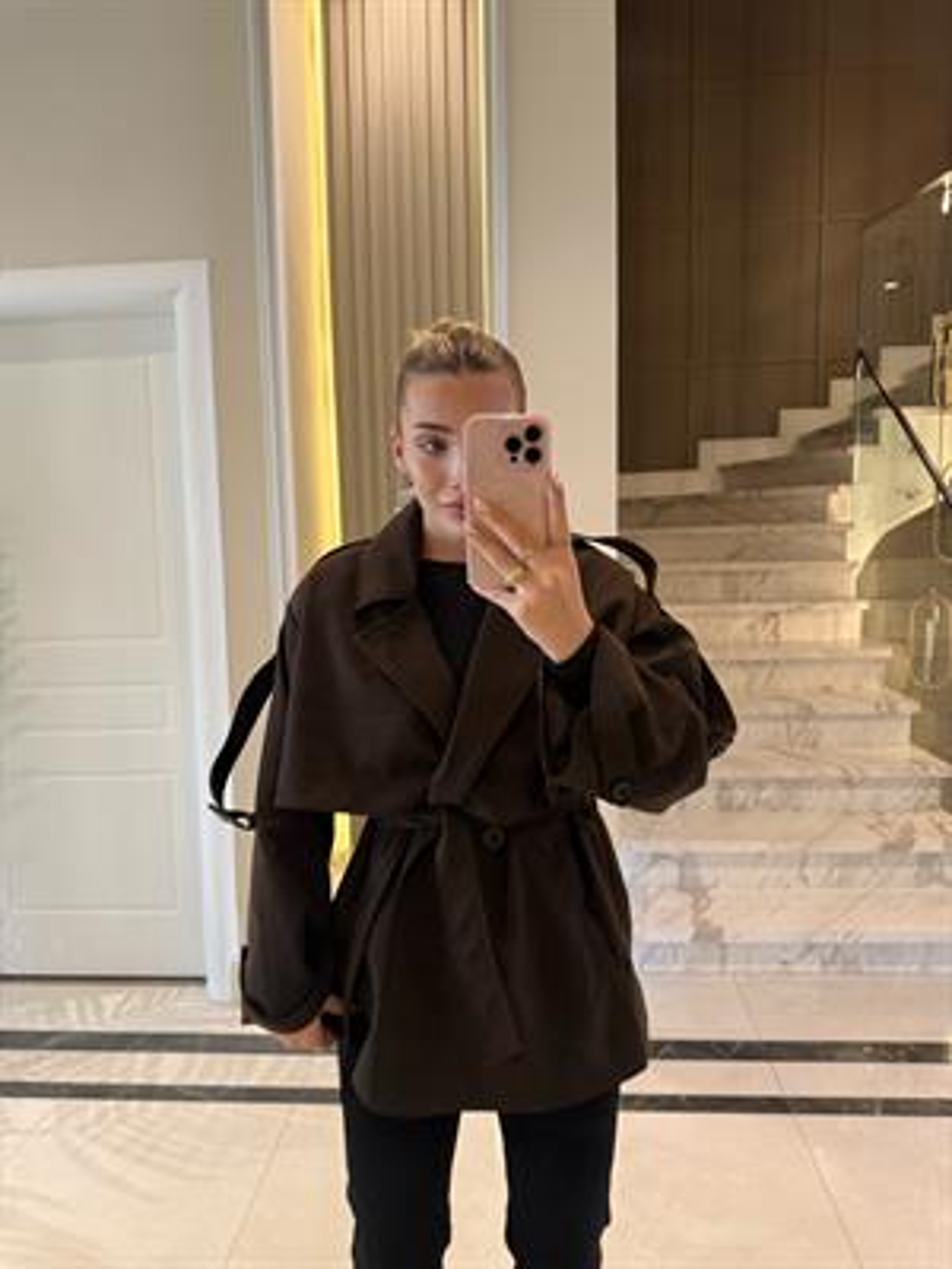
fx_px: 880
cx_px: 476
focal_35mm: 24
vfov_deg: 71.6
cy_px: 634
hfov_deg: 56.8
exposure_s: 1/65
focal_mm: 6.76
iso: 200
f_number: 1.78
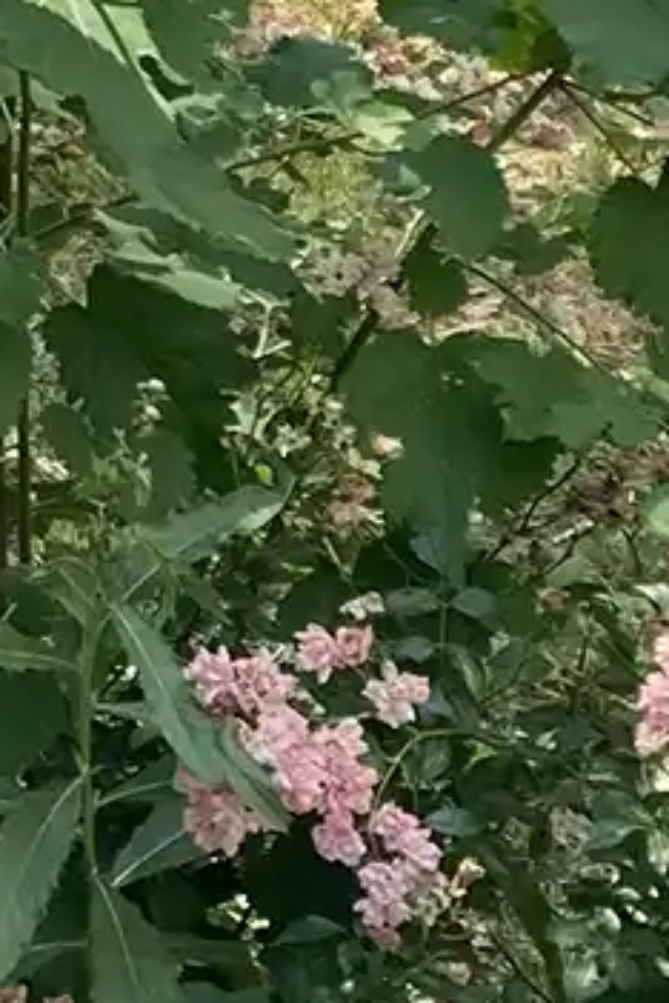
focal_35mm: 177
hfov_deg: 7.6
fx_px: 4933
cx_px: -395
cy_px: -562
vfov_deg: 11.1
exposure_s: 1/175
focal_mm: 3.99
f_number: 1.8
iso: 20
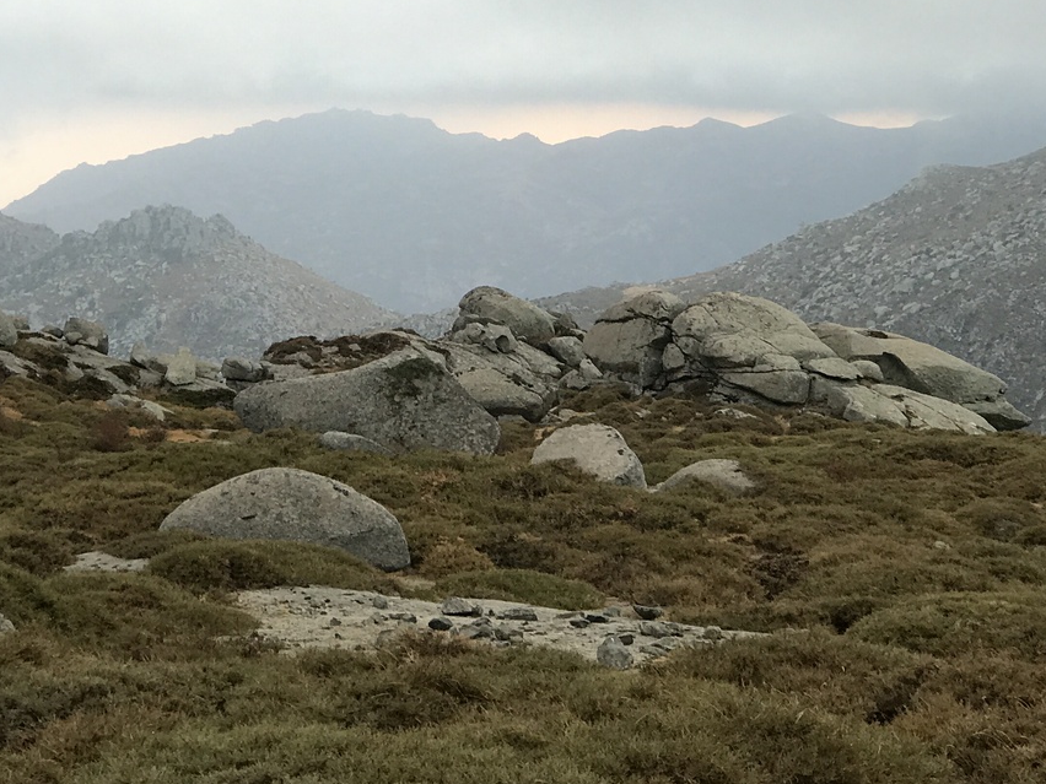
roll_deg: +2.5
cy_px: 161
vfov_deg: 13.8
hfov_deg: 18.4
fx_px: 3233
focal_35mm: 107
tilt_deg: -2.8
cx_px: 400
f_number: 2.8
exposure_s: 1/50
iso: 20
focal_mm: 6.6
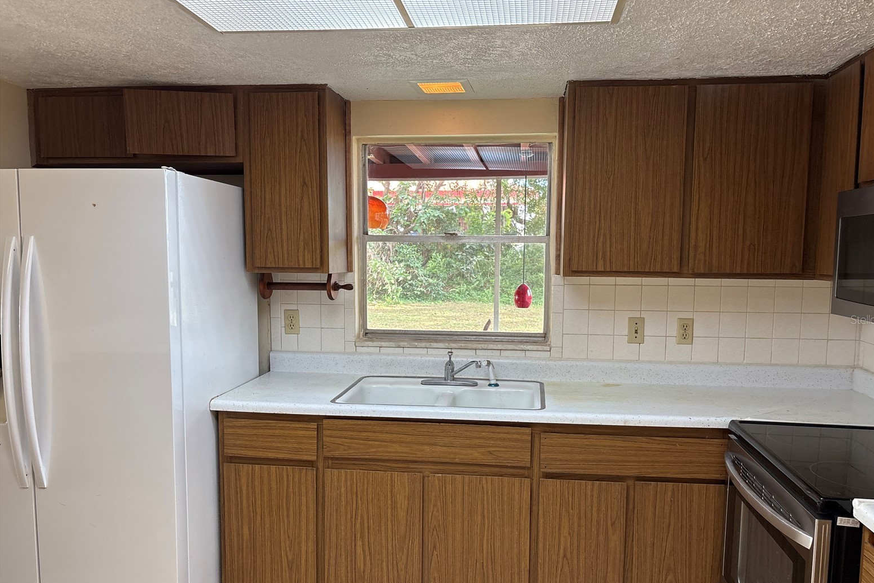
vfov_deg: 46.3
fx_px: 680
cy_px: 319
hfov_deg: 65.5
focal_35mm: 28
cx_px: 451
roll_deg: +0.9
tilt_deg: -5.4
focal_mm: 5.96
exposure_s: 1/60
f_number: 1.6
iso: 100
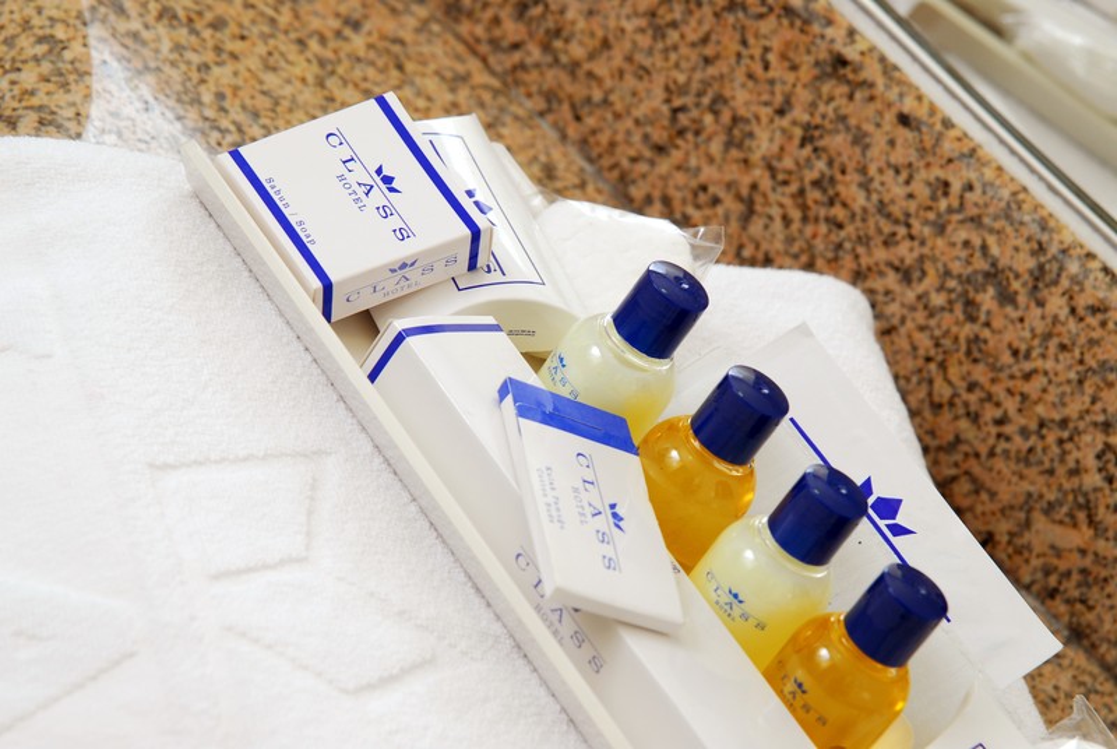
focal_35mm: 128
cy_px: 374
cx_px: 558
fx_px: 3962
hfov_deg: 16.0
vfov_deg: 10.8
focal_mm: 85
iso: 100
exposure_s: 1/80
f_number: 6.3
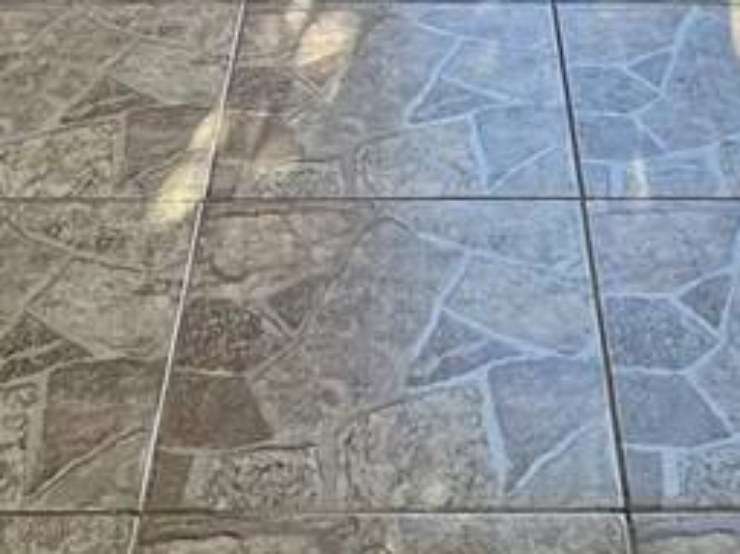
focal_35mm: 79
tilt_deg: -3.6
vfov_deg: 13.9
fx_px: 1688
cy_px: -722
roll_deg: +0.1
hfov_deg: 24.7
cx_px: 441
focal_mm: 2.22
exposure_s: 1/155
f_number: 2.2
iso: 40
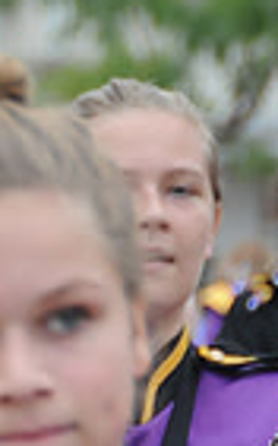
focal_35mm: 703
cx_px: -553
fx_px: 8531
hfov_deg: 1.9
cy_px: 236
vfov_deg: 3.0
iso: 1250
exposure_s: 1/640
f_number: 5.3
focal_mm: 112
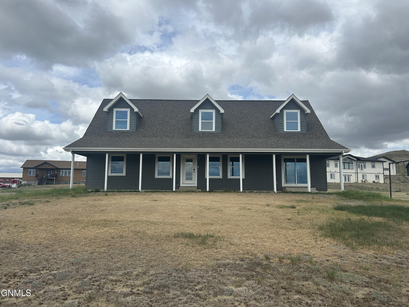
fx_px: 307
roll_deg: +0.4
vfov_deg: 53.1
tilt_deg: +6.5
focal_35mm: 26
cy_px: 154
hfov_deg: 67.3
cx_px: 204
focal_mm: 5.7
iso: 50
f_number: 1.5
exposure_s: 1/5882
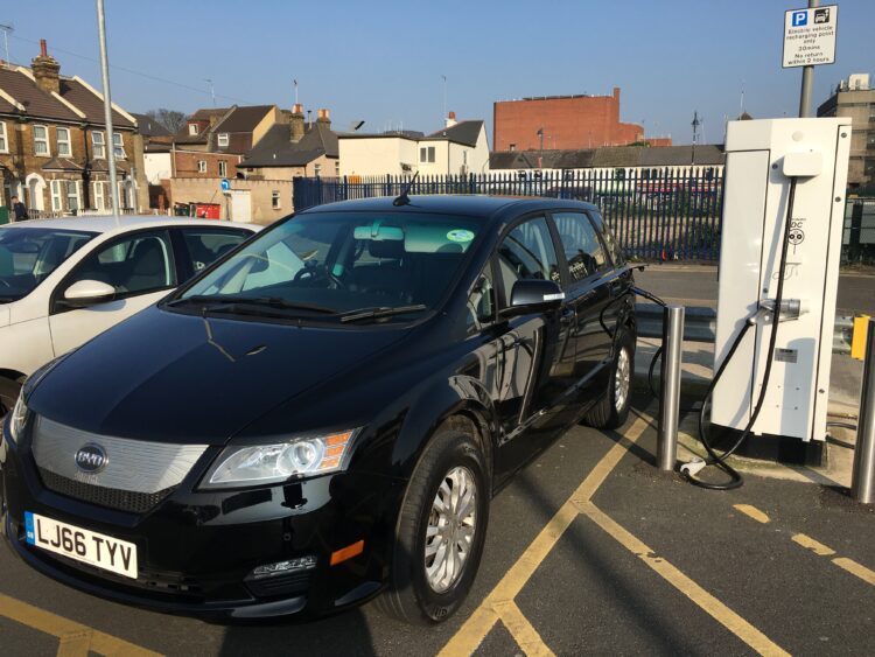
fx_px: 733
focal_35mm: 29
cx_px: 438
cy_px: 328
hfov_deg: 61.6
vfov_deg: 48.3
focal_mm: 4.15
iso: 25
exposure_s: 1/1570
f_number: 2.2
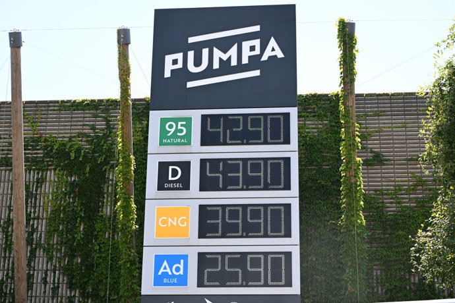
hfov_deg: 31.0
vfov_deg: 20.9
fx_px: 821
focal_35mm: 65
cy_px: 152
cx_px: 228
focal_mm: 65
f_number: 7.1
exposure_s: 1/400
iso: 400
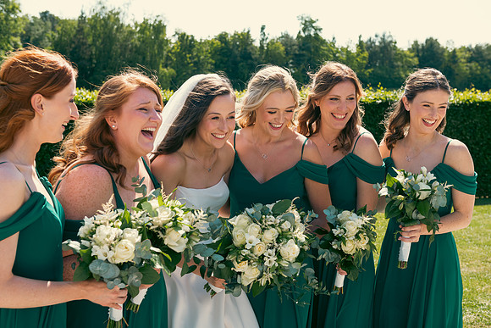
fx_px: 750
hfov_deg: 36.2
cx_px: 246
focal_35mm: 55
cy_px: 164
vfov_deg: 24.6
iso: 125
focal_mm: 55
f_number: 6.3
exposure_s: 1/200
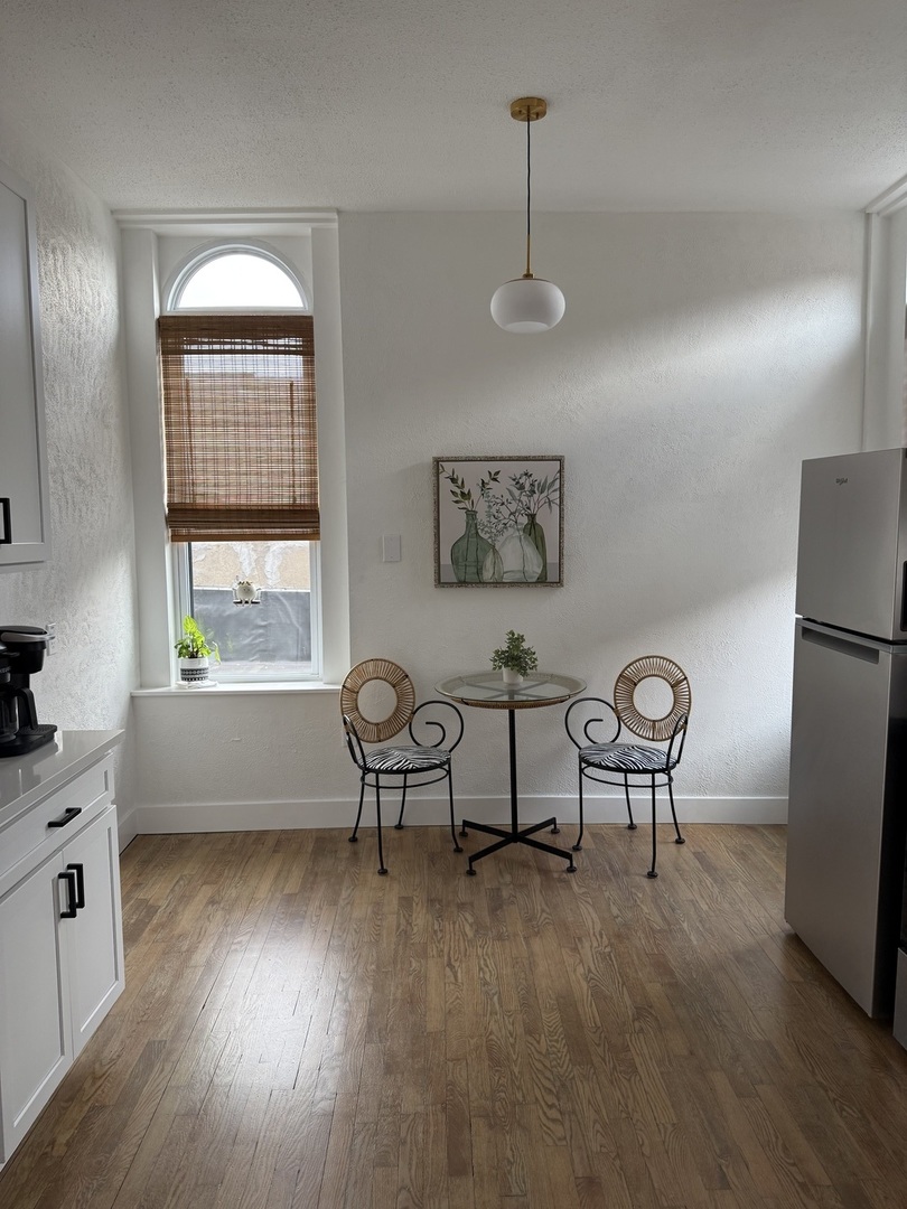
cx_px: 454
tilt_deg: -5.0
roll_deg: +0.0
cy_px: 604
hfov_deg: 56.8
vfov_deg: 71.6
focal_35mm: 24
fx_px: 838
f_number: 1.78
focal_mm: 6.76
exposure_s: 1/121
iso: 125
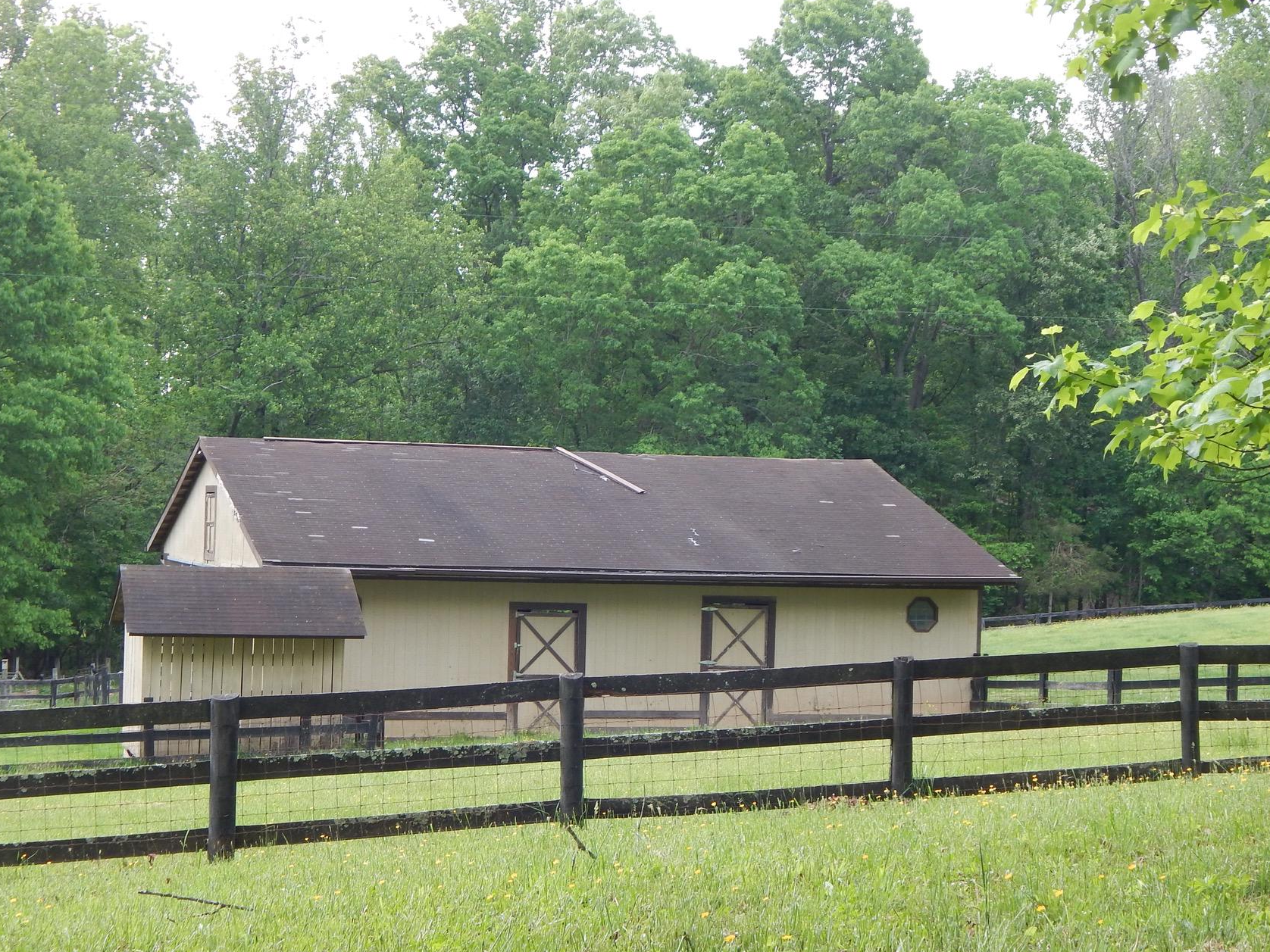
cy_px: 510
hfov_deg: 29.4
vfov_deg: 22.2
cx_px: 614
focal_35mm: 66
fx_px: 2421
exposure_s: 1/60
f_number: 3.8
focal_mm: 9.7
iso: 125
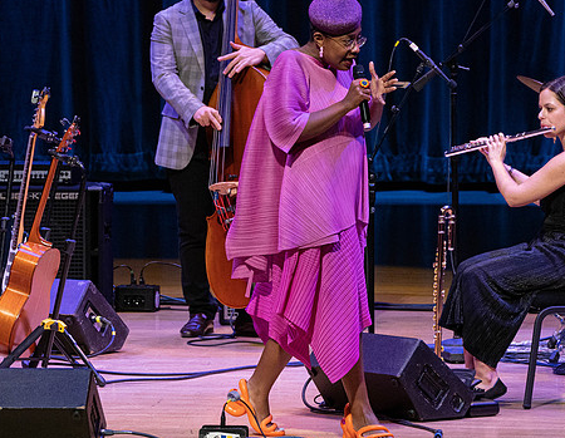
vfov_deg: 3.3
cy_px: 204
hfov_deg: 4.3
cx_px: 223
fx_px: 7519
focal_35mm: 455
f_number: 8
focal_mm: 297
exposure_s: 1/320
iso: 4000
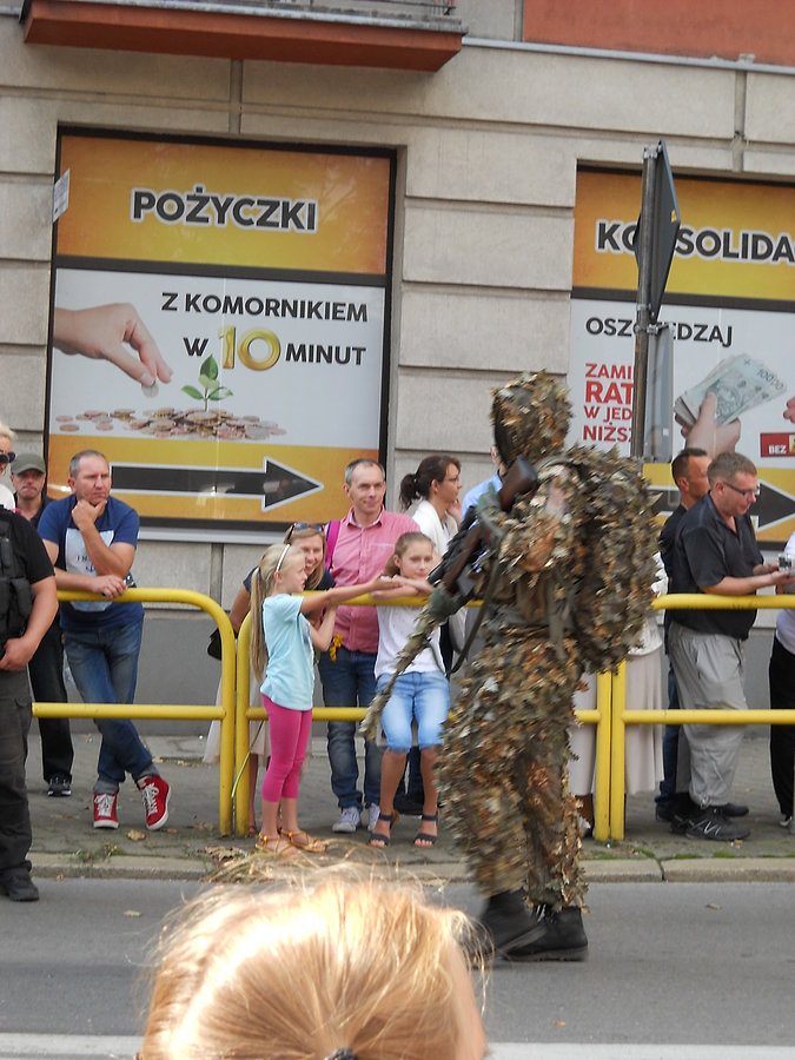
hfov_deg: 19.1
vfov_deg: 25.3
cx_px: 398
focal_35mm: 77
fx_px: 2358
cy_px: 530
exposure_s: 1/125
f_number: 4.4
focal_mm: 12.71
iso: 80
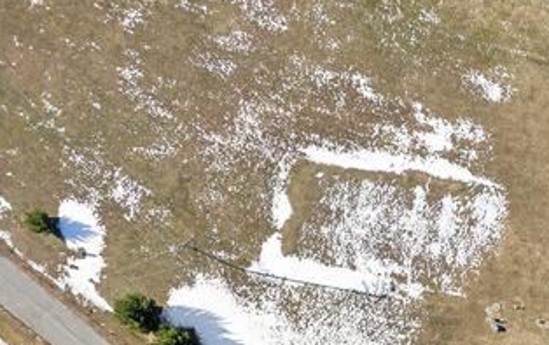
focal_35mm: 73
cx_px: 876
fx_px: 1093
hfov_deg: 22.1
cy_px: 590
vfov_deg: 15.7
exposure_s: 1/2000
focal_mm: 8.4
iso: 100
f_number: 2.8
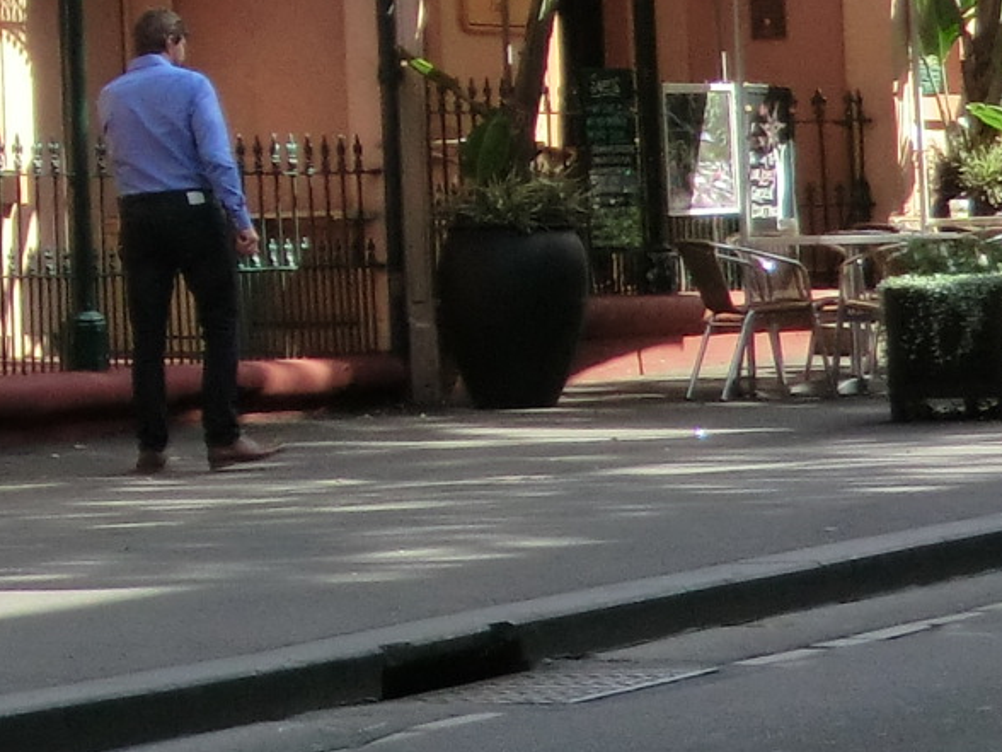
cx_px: -799
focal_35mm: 225
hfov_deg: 8.5
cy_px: -268
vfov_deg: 6.5
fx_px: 6513
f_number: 4
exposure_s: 1/250
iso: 80
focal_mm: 8.4
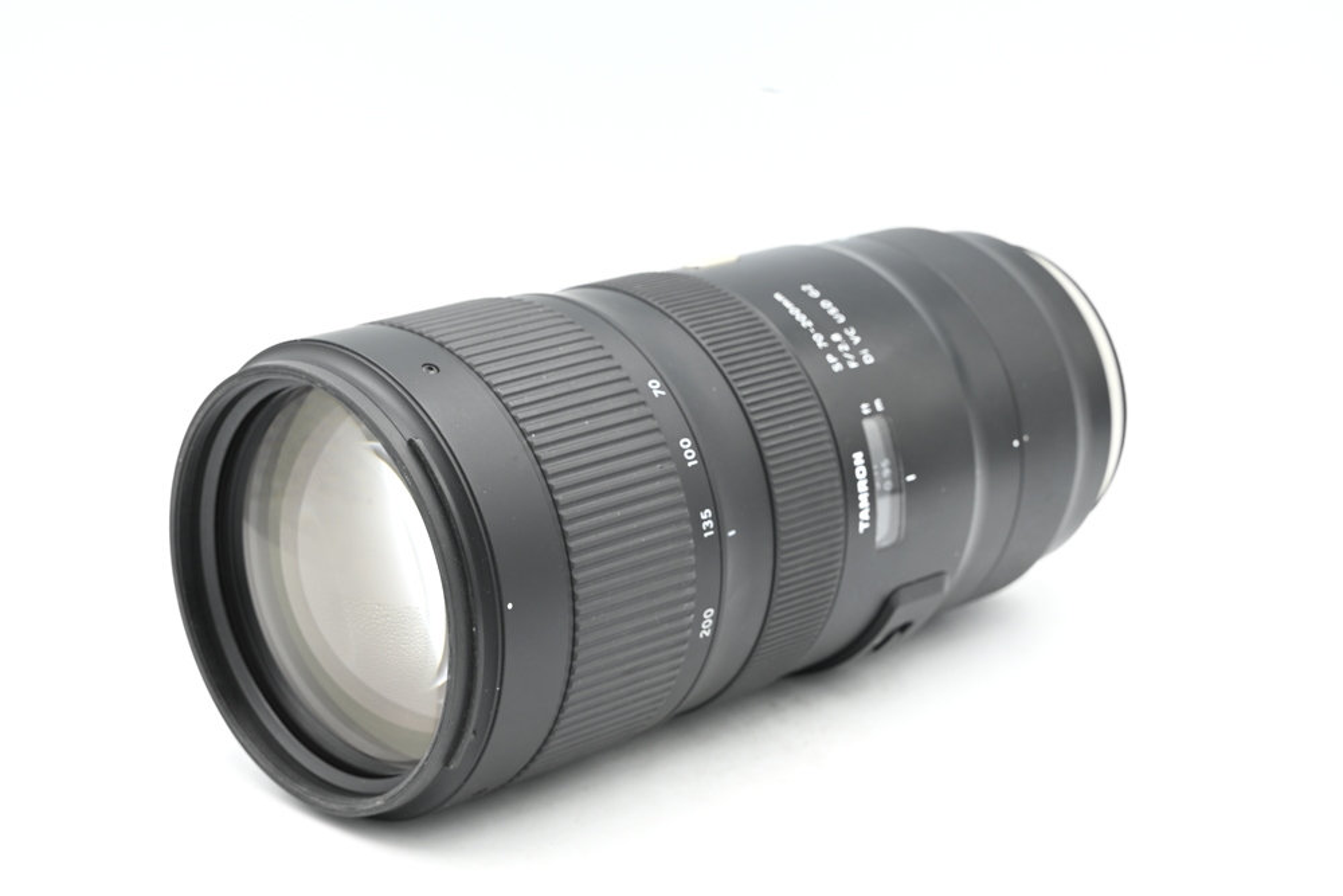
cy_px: 448
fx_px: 2798
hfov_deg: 27.0
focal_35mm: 75
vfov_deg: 18.2
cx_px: 672
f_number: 14
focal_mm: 75
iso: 200
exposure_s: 1/13
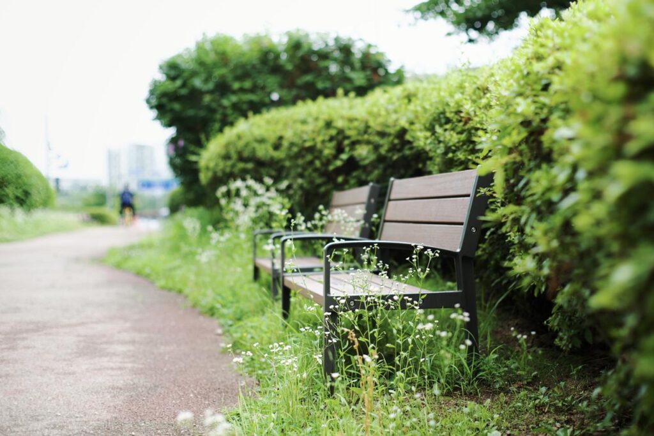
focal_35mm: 55
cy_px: 218
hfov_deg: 36.2
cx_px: 327
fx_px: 999
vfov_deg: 24.6
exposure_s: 1/320
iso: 100
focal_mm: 55
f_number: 2
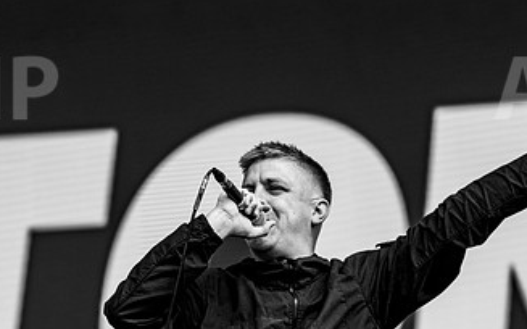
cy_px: 280
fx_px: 3373
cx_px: 276
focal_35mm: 235
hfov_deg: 8.9
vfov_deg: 5.6
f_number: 4.5
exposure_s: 1/3200
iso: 400
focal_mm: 130
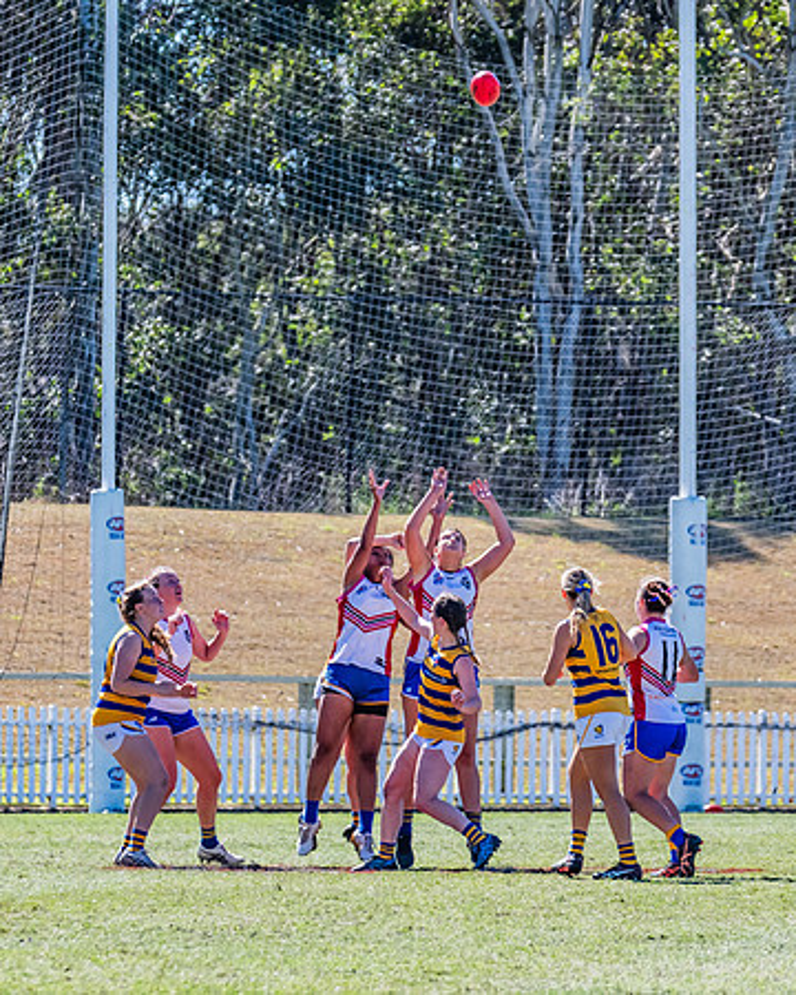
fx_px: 12426
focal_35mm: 422
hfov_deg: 3.7
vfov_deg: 4.6
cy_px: 621
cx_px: 328
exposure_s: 1/1600
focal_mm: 240
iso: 800
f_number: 7.1
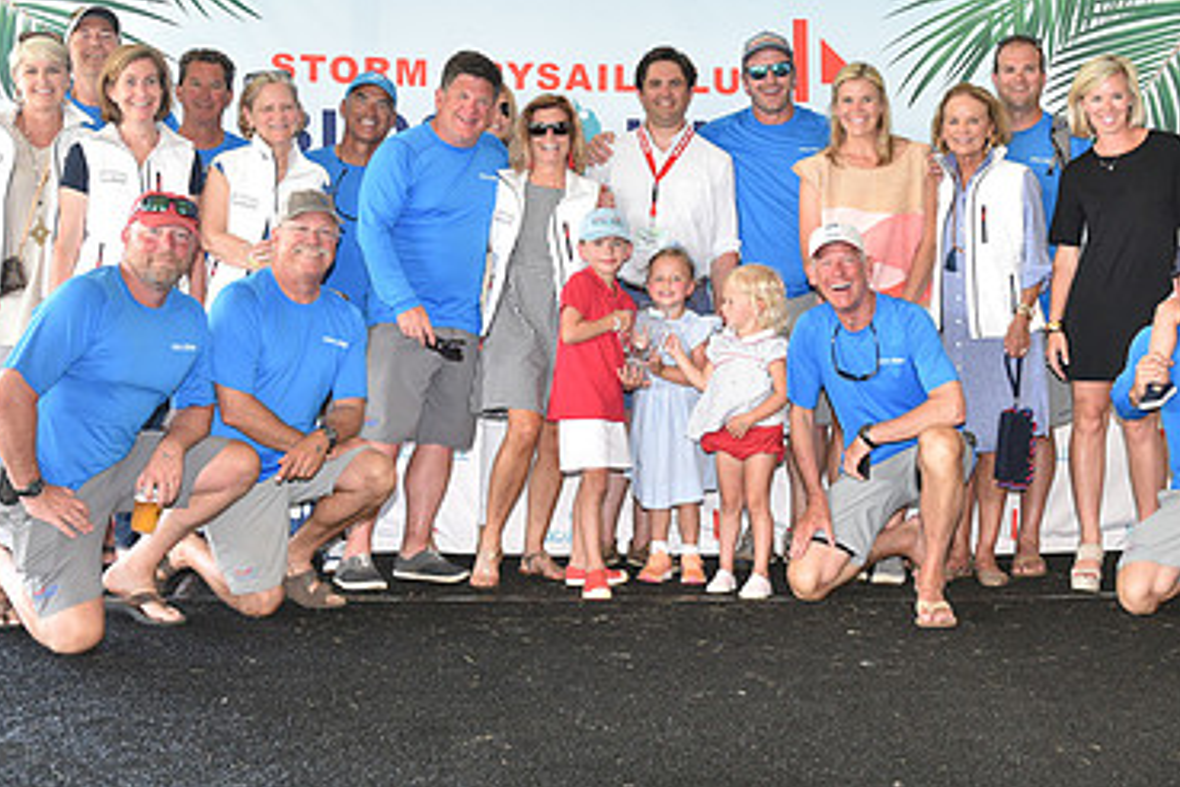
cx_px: 601
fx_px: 1803
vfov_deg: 24.5
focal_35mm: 55
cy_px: 283
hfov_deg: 36.2
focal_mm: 35
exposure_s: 1/160
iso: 800
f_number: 3.5
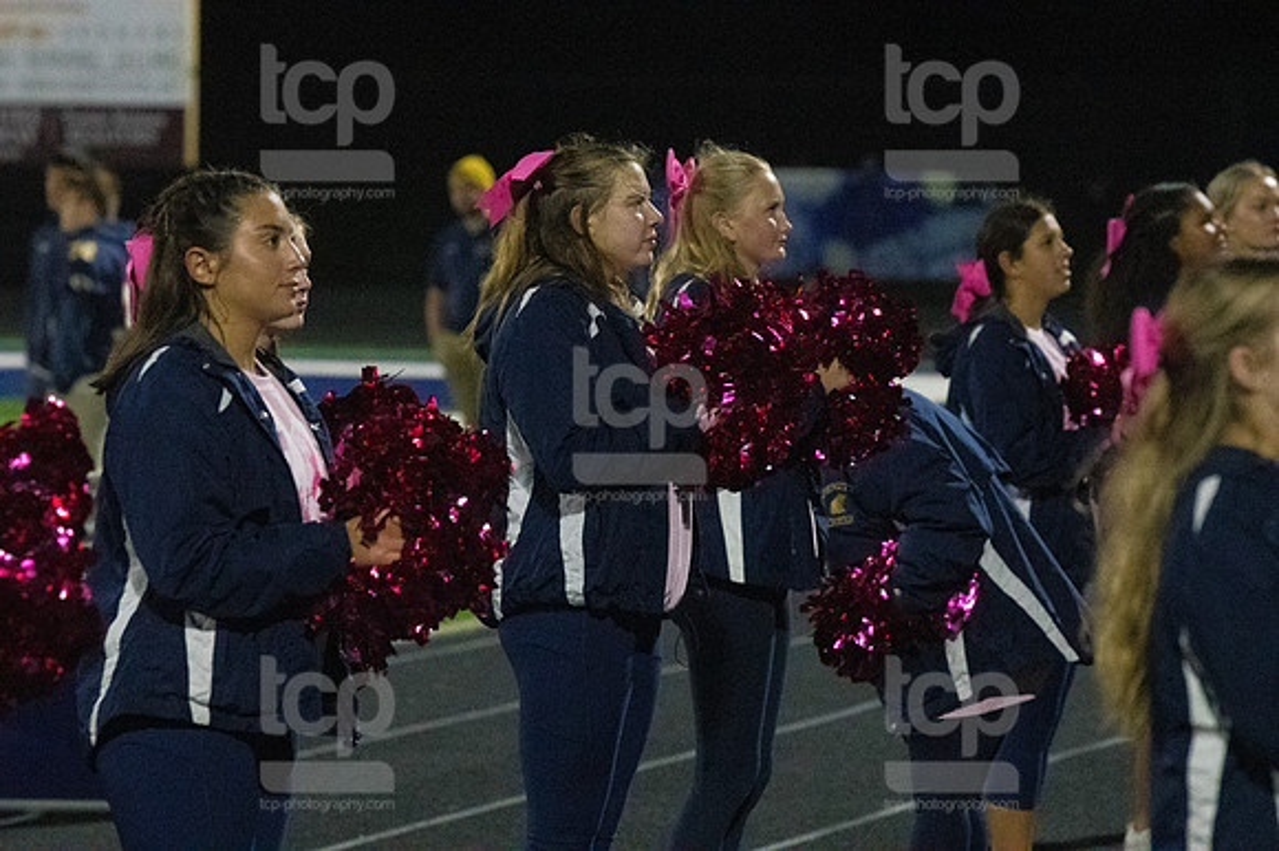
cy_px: 426
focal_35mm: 270
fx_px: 9587
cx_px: 640
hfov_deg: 7.6
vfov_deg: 5.1
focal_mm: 180
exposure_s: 1/800
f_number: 5
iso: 8000
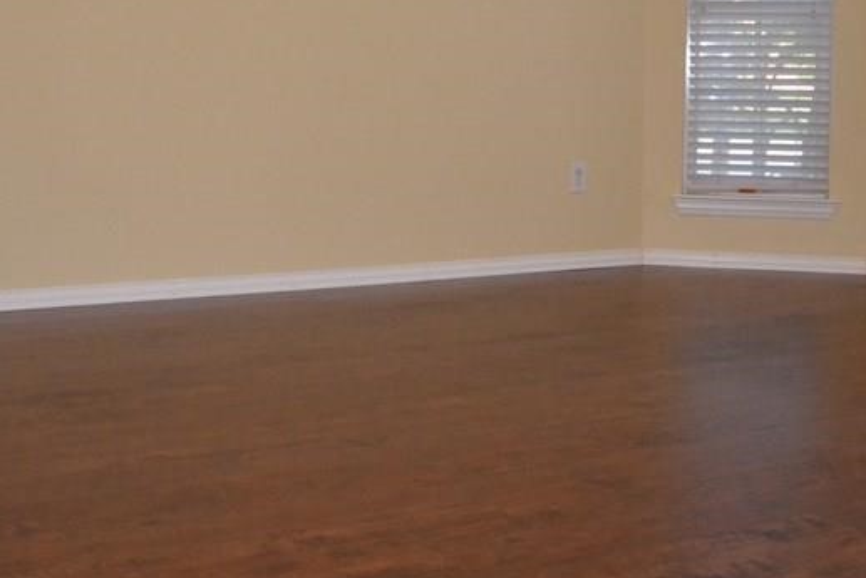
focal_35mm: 63
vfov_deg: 21.2
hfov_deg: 31.9
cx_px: 412
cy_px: 90
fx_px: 1516
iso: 3200
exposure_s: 1/60
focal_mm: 20
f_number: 5.6
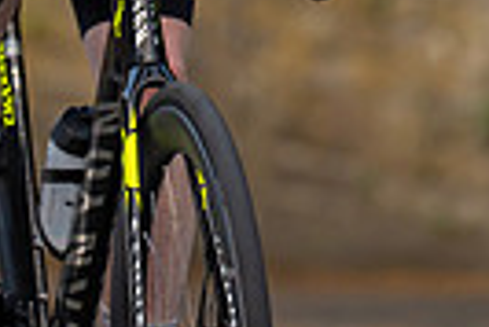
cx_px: 210
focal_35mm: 822
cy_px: -347
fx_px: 11178
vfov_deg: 1.7
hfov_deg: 2.5
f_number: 2.8
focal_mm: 188
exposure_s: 1/1000
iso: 1250
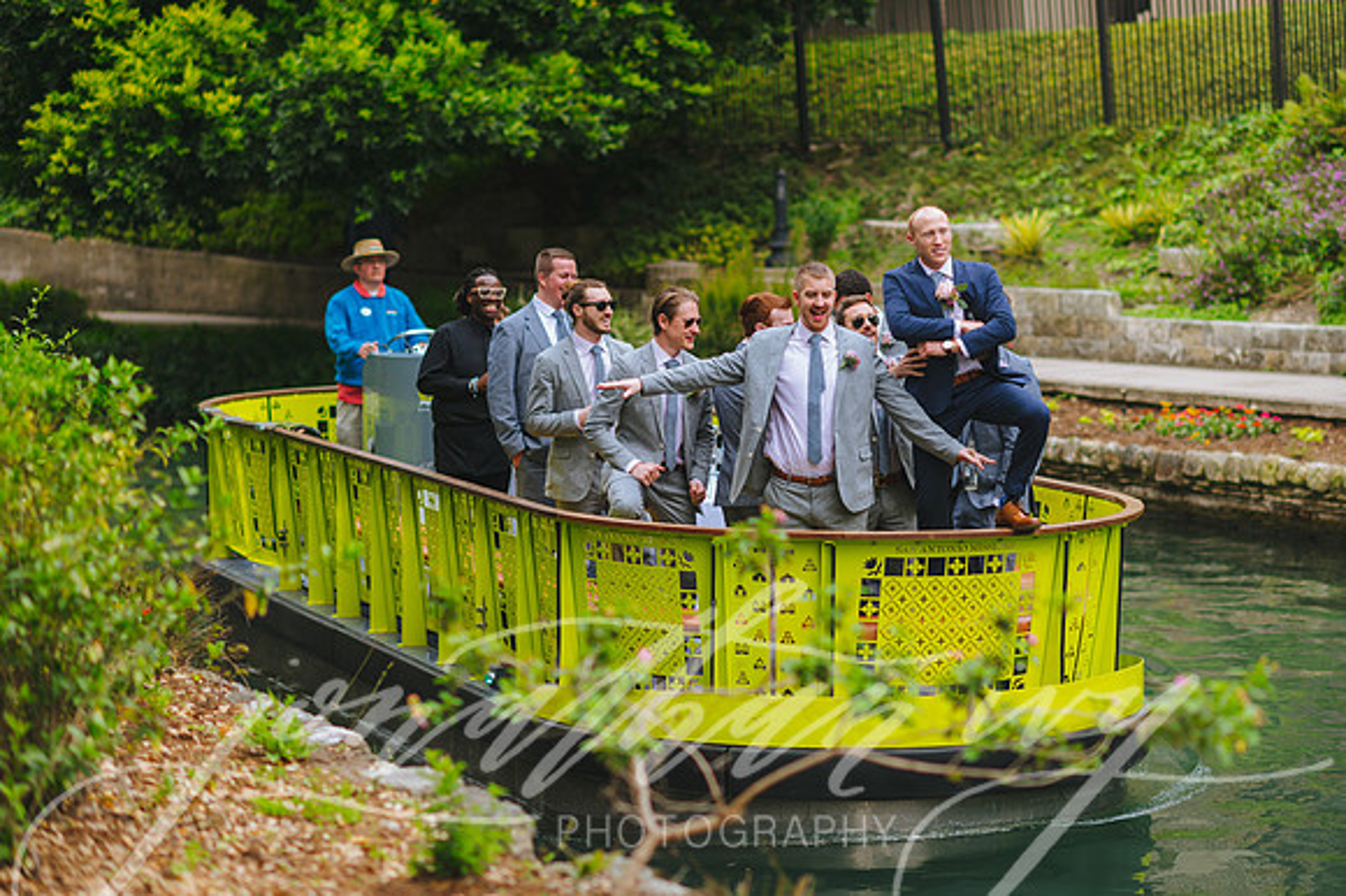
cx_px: 748
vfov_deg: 14.5
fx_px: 3531
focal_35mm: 94
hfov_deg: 21.6
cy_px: 448
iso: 200
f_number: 2
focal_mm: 85
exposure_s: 1/2000
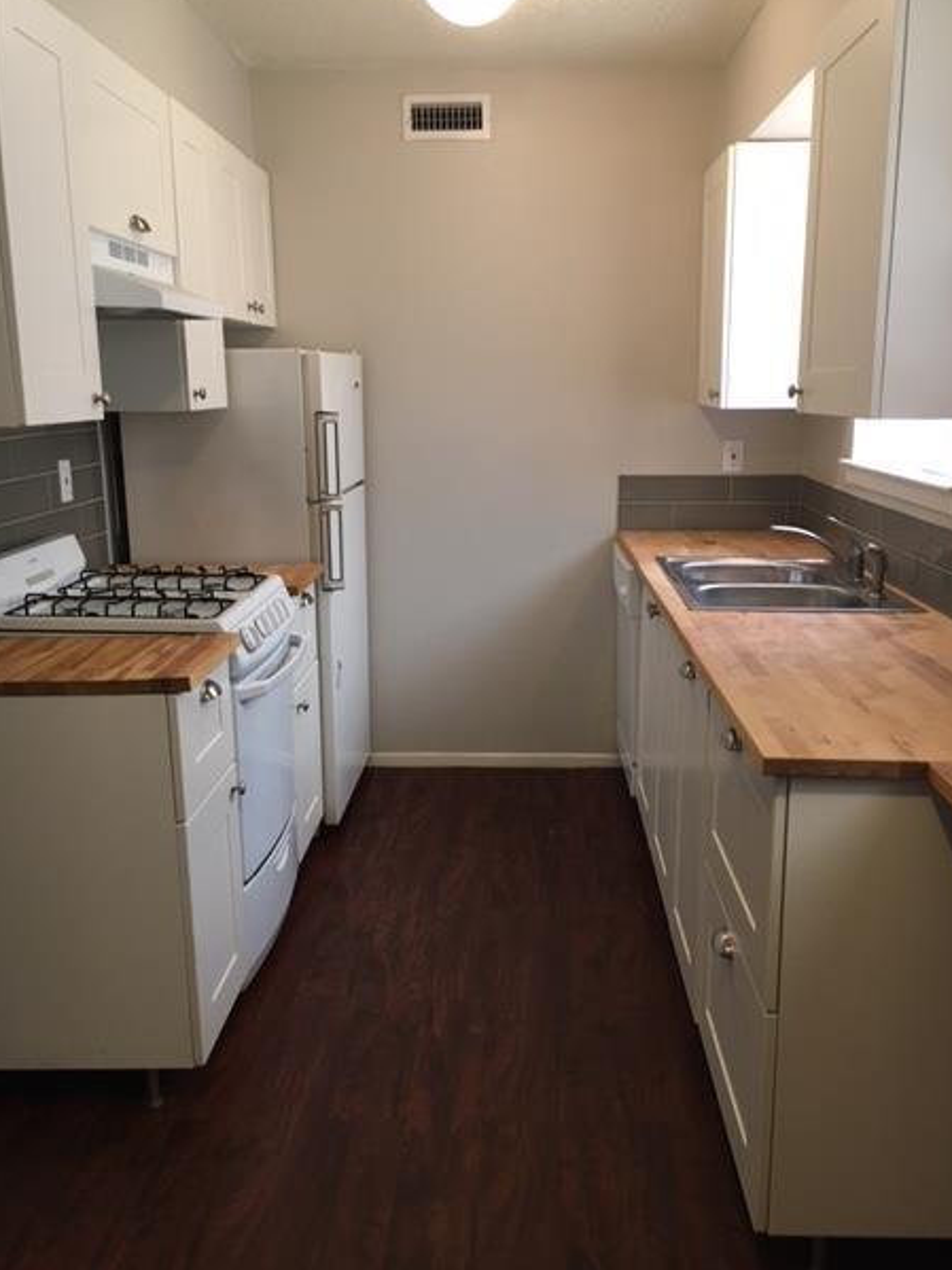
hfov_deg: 45.4
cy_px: 630
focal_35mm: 31
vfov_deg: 58.4
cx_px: 498
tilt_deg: -12.5
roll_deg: +0.0
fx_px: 1137
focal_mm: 4.15
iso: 125
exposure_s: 1/30
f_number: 2.2
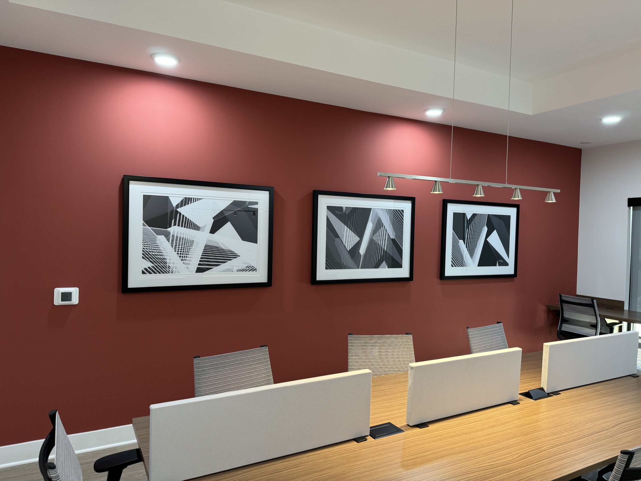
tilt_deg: -1.7
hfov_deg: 71.6
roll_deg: -1.1
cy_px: 240
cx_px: 320
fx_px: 444
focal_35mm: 24
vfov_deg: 56.8
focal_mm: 6.86
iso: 125
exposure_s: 1/60
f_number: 1.78
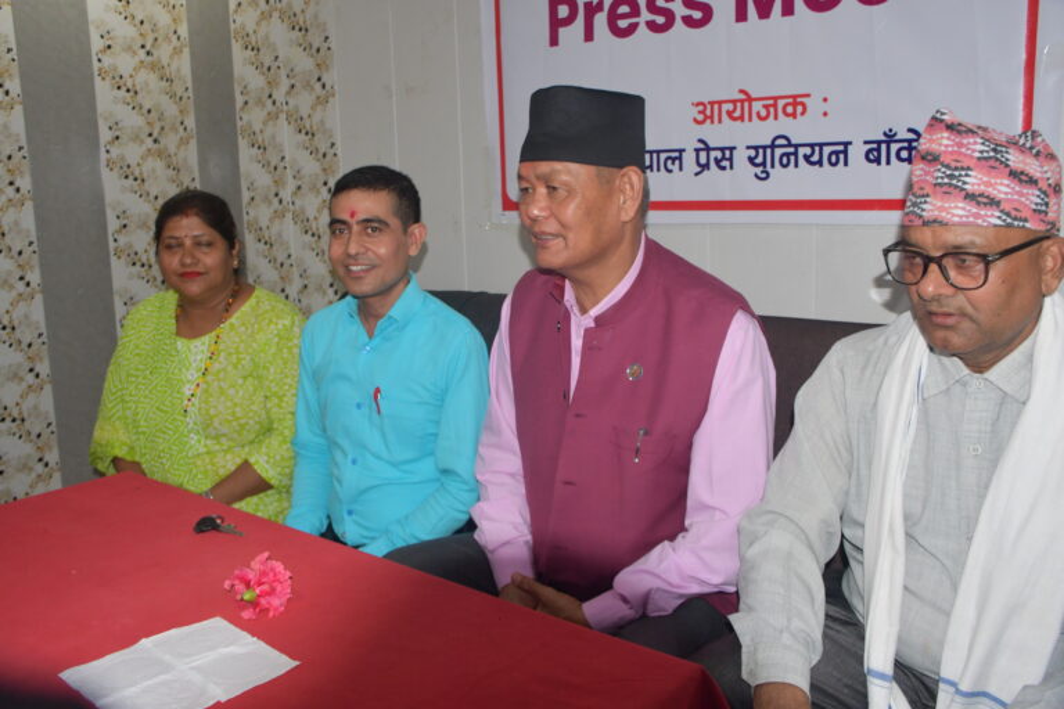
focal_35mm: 33
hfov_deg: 57.2
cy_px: 354
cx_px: 532
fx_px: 975
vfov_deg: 40.0
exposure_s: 1/60
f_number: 3.5
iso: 1400
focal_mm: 22
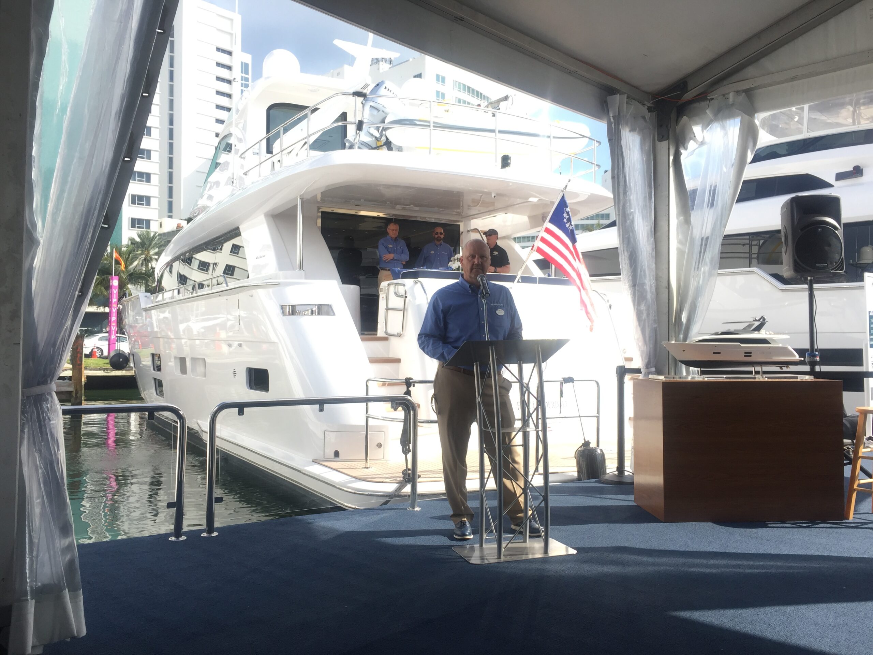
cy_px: 328
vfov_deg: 48.2
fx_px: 731
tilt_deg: +0.7
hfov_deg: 61.7
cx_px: 436
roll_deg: -0.1
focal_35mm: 29
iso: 32
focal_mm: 4.15
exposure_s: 1/775
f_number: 2.2
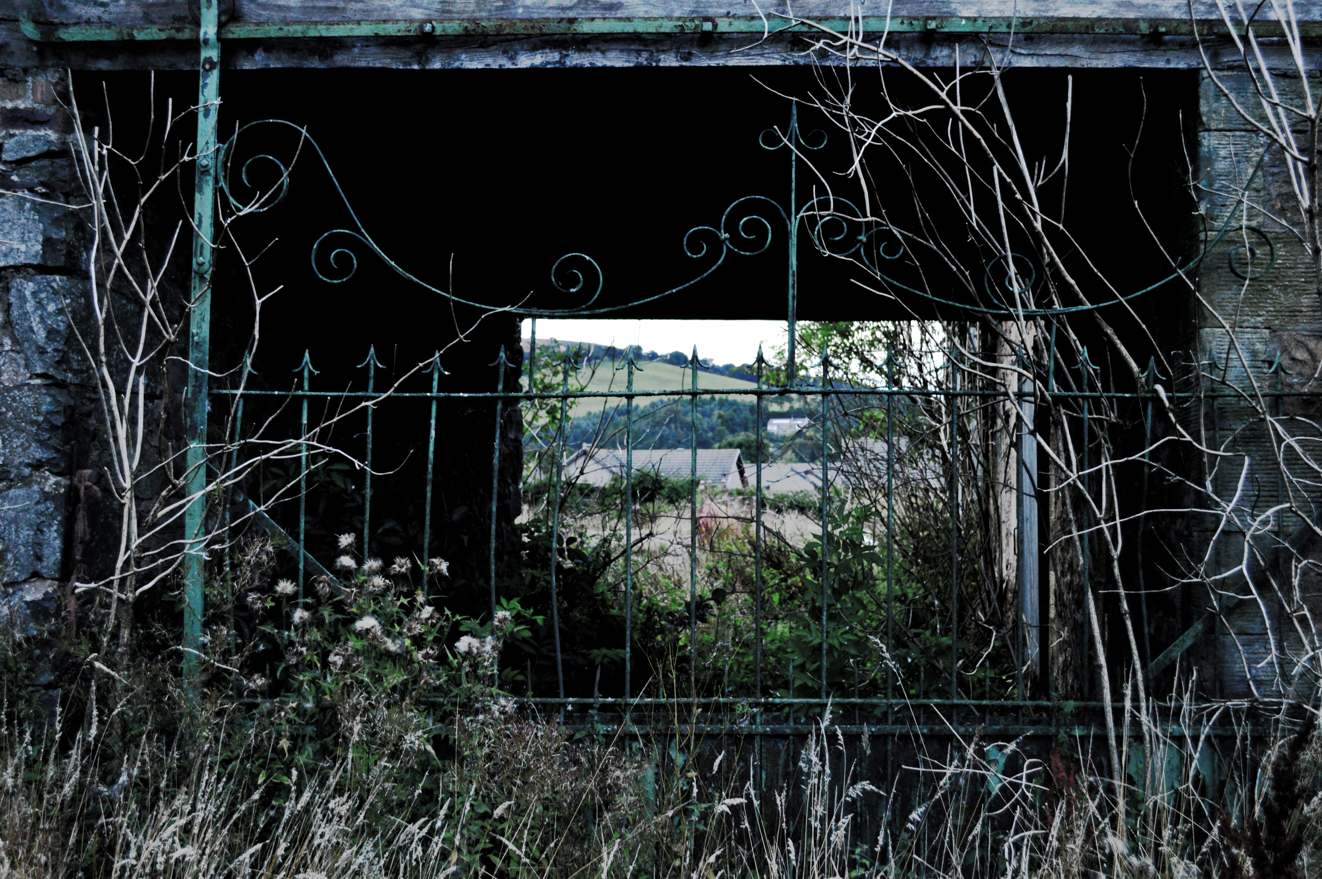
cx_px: 661
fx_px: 1541
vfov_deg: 31.8
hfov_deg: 46.4
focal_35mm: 42
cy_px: 440
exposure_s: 1/100
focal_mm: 28
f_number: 4.5
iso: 800
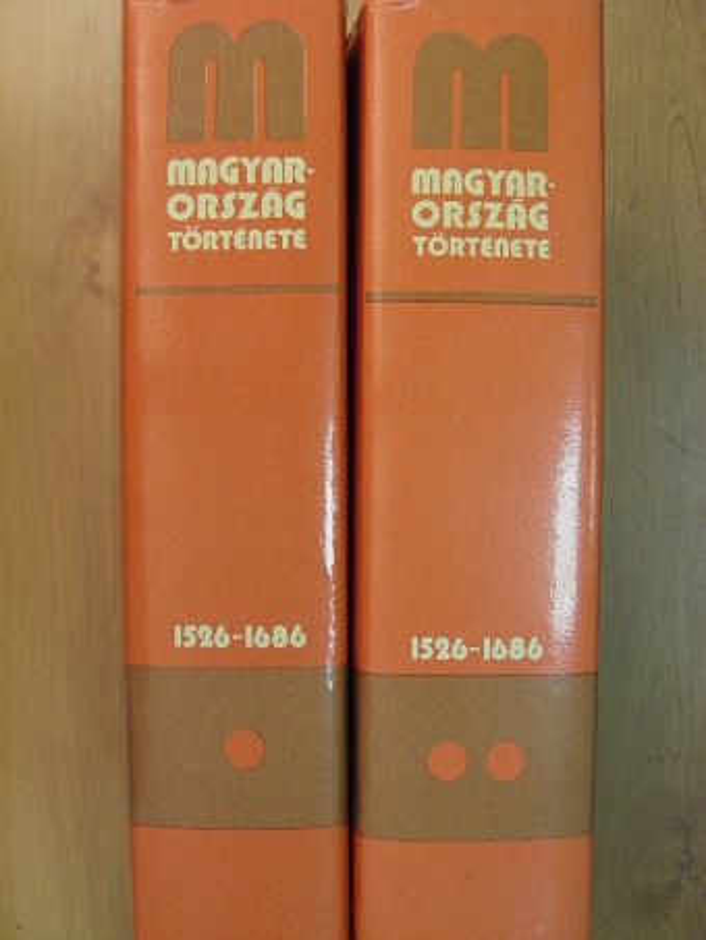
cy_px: 470
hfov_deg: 32.9
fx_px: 1196
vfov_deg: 42.9
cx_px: 353
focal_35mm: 44
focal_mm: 7.4
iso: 197
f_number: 3.5
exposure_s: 1/33.5
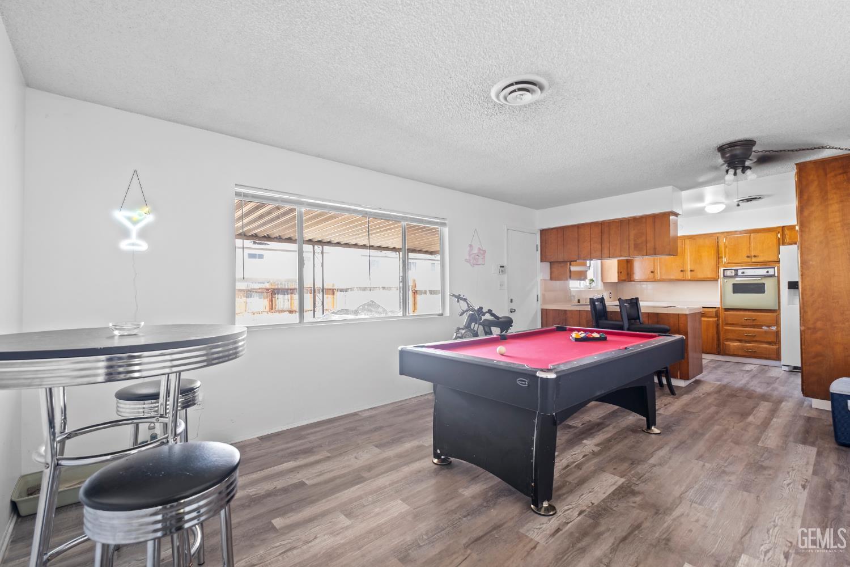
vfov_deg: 77.3
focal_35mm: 15
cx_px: 425
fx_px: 354
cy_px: 284
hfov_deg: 100.4
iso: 250
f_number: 4
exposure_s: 1/3
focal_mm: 10
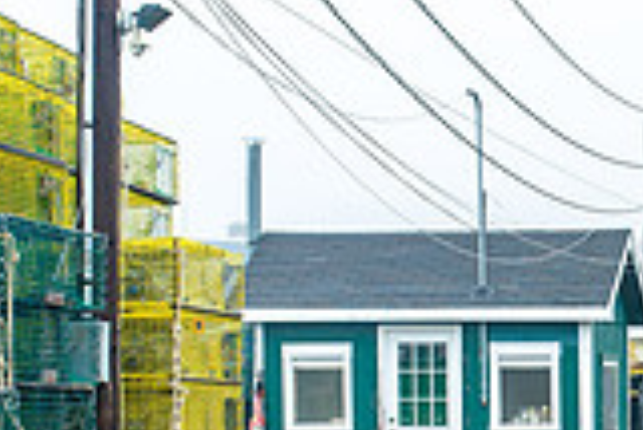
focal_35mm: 127
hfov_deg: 15.6
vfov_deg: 10.6
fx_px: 2270
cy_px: 508
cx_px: 756
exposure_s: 1/160
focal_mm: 35
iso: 160
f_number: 5
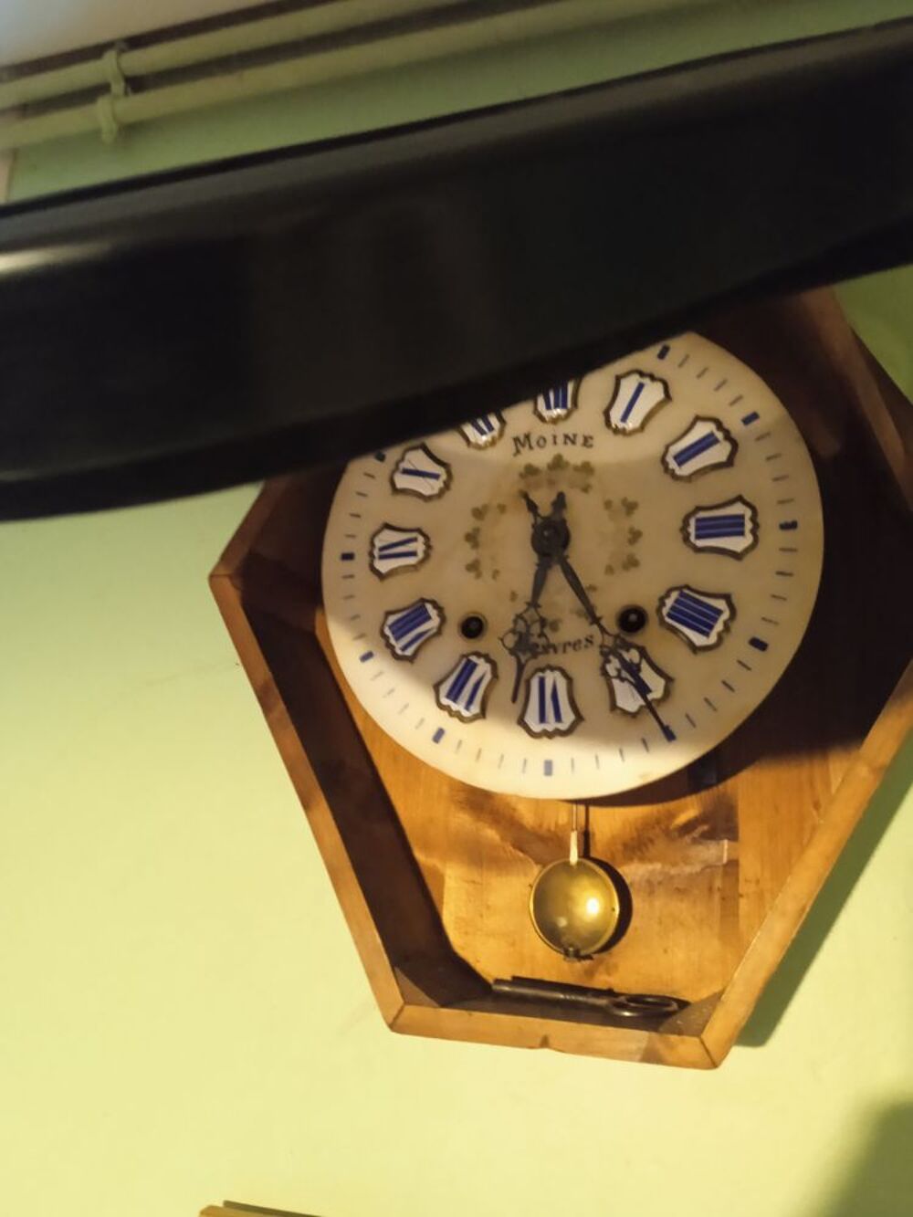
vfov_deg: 63.4
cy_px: 608
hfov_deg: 49.8
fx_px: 985
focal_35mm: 28
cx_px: 456
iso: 2464
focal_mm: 3.43
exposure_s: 1/14.3
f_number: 2.2
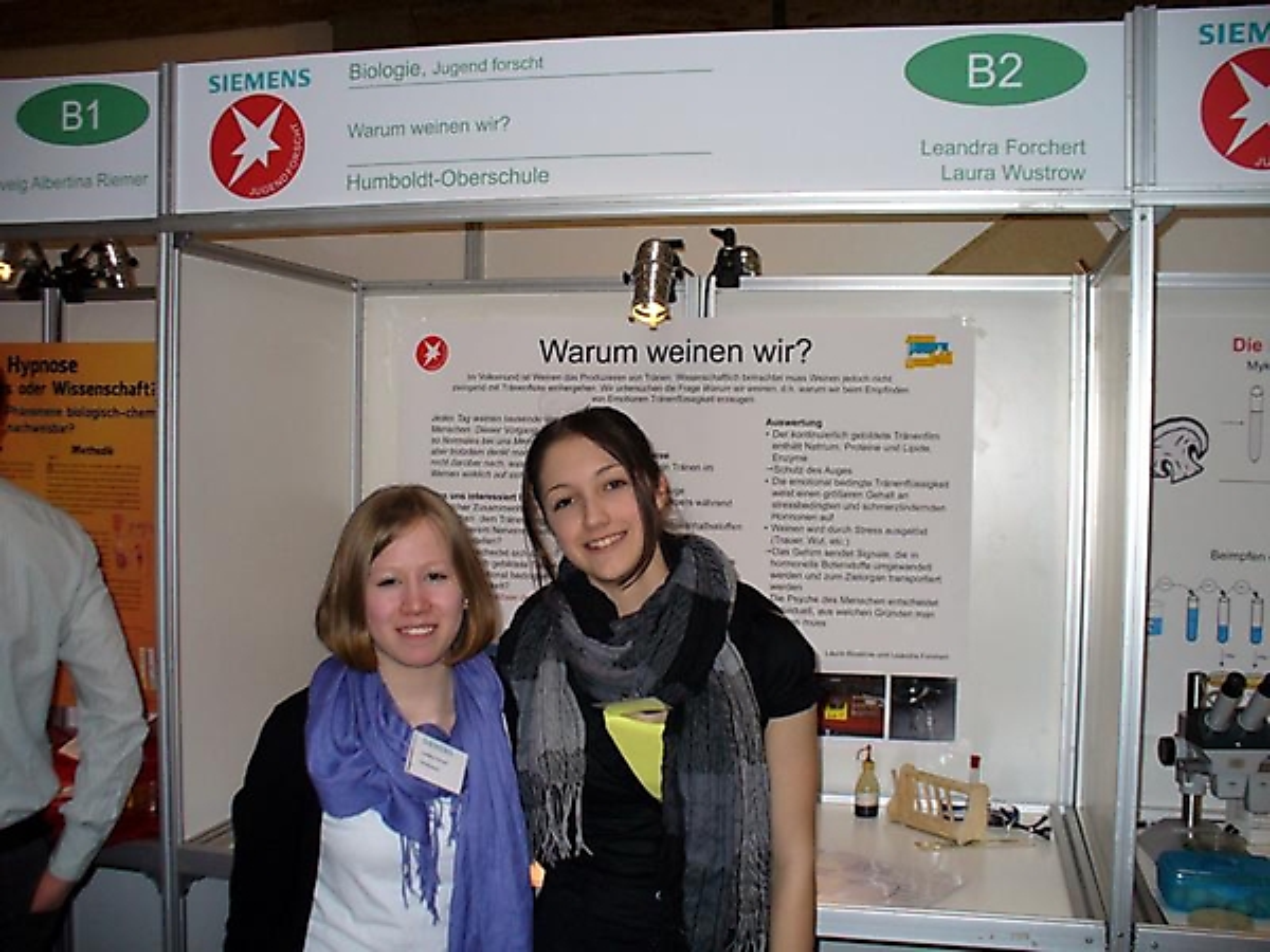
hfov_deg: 50.1
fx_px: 1357
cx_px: 635
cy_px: 476
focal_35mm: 37
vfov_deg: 38.7
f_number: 2.8
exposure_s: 1/60
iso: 100
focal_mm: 6.1
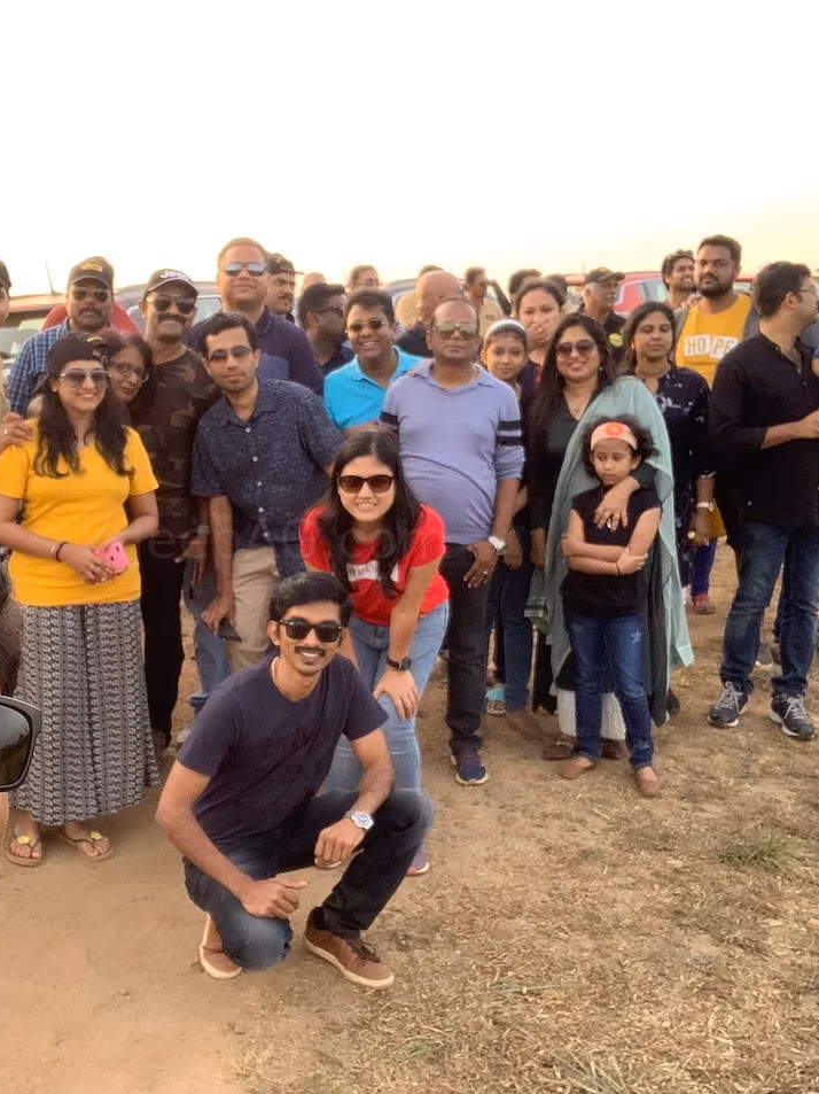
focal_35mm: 43
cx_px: 286
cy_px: 544
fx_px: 1357
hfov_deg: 33.3
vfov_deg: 43.9
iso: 50
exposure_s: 1/121
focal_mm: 2.87
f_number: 2.2
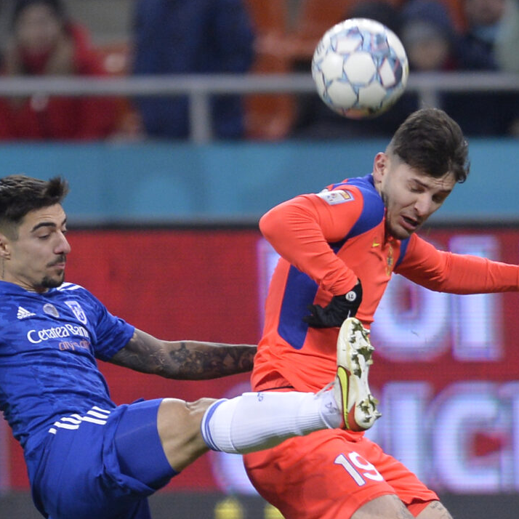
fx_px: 11314
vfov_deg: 2.6
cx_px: 252
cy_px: 260
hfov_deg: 2.6
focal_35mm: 667
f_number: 2.8
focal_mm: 400
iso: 2000
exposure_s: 1/1600
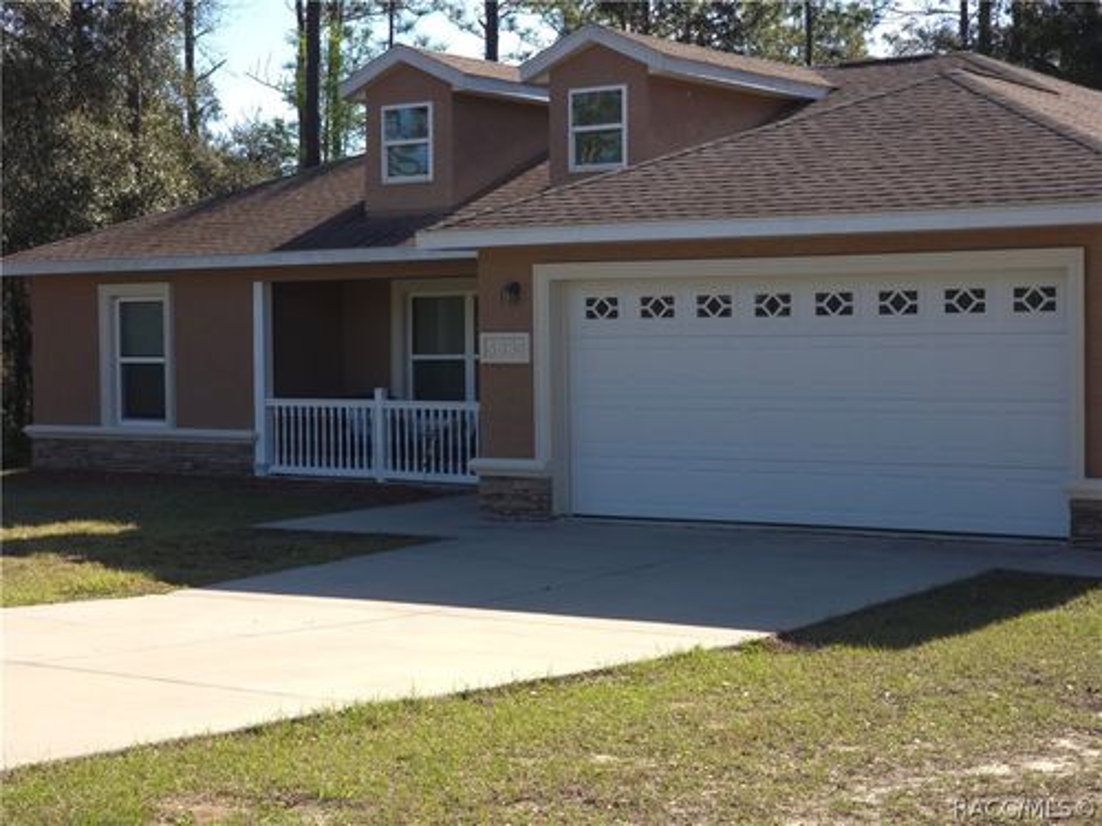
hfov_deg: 28.2
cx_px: 551
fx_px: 2197
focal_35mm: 69
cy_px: 413
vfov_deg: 21.3
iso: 50
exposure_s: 1/744
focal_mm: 7.9
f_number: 2.4
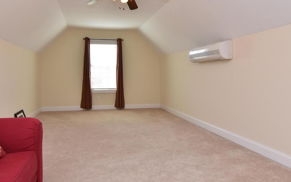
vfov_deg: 50.9
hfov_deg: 74.4
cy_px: 78
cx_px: 125
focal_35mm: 24
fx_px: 190
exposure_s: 1/80
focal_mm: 12
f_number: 9
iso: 800
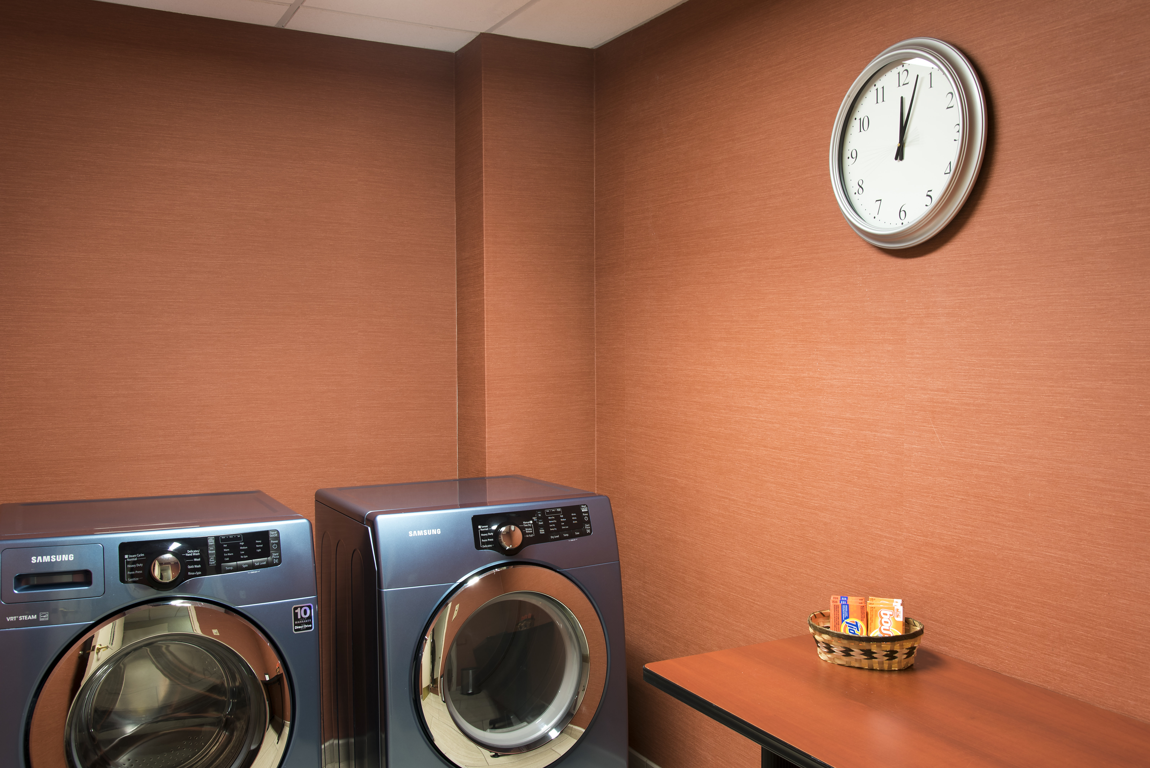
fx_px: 1023
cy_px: 384
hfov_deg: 58.7
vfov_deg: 41.1
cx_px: 575
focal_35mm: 32
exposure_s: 6
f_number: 10
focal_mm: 32
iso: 100
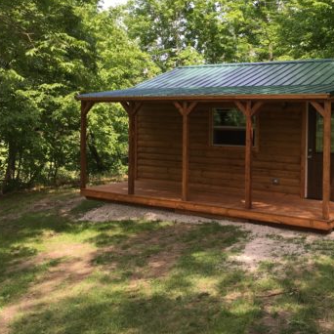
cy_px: 116
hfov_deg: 37.0
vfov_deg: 37.2
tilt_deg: -1.8
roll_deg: -1.4
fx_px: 491
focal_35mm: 45
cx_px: 233
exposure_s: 1/316
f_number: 2.2
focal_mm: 4.15
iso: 25
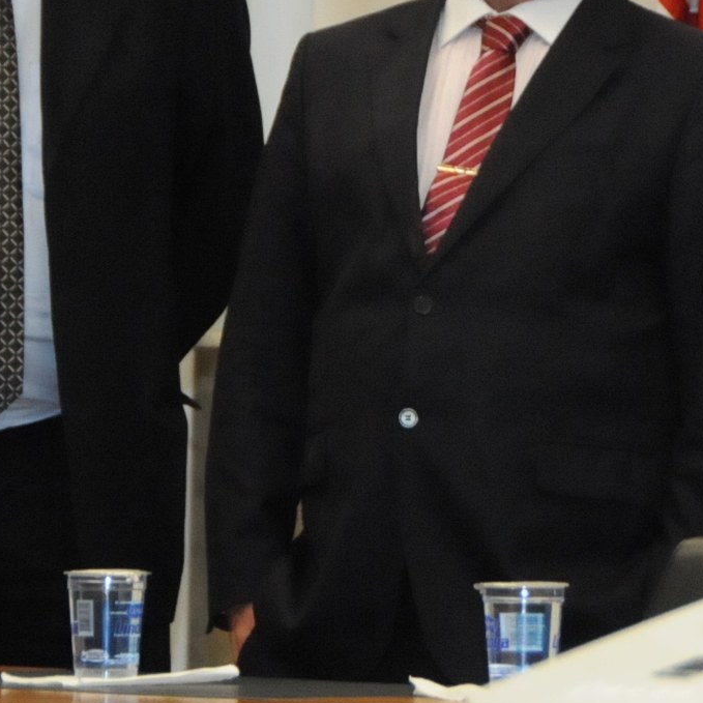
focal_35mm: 450
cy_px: 87
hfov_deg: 3.9
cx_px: 583
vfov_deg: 3.9
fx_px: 10339
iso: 3200
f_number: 5.3
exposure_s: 1/250
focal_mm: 112
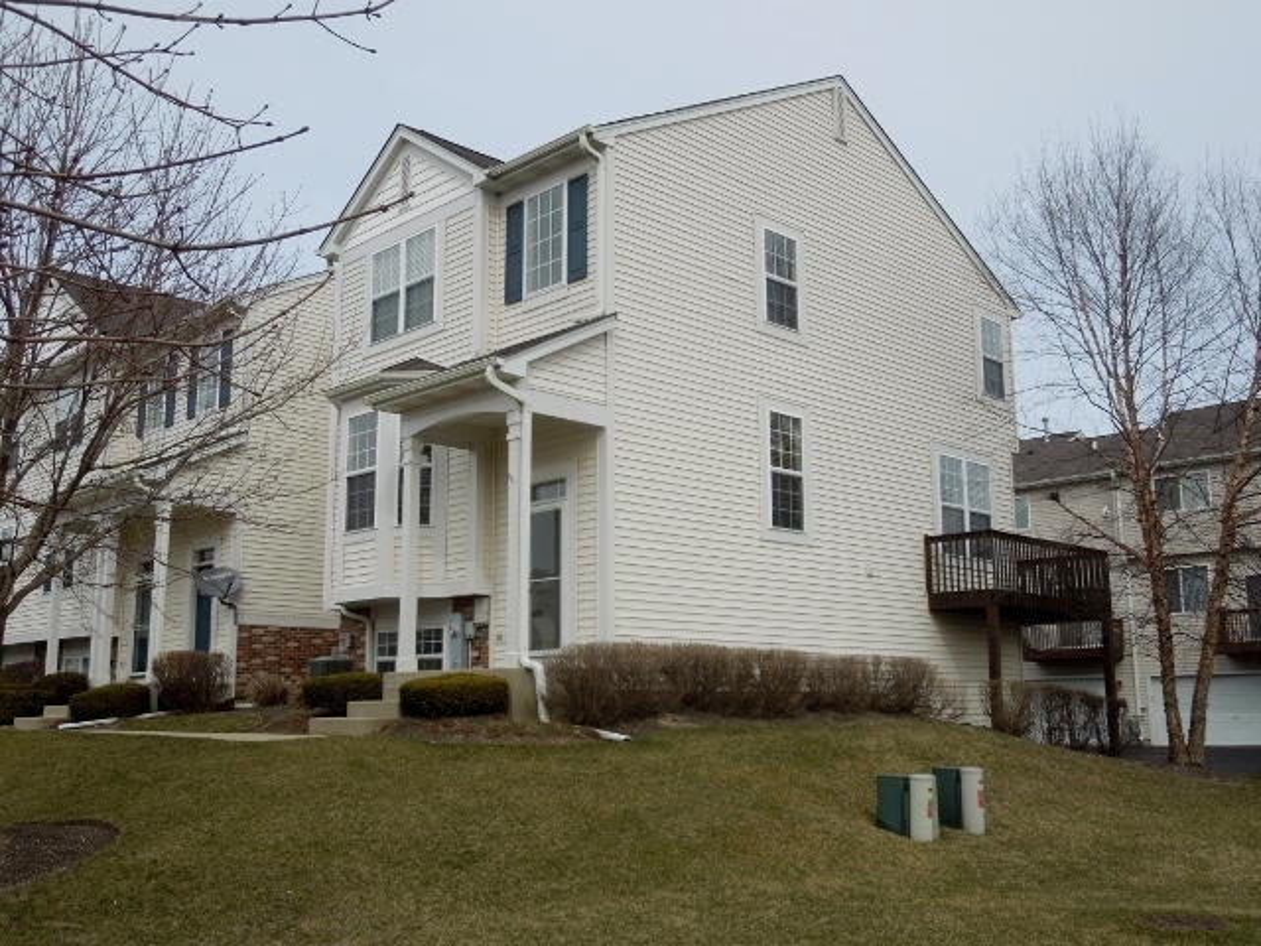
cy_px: 473
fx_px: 1275
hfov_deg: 52.6
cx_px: 630
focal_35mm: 35
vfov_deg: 40.7
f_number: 3.7
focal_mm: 6.3
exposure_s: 1/1250
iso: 100
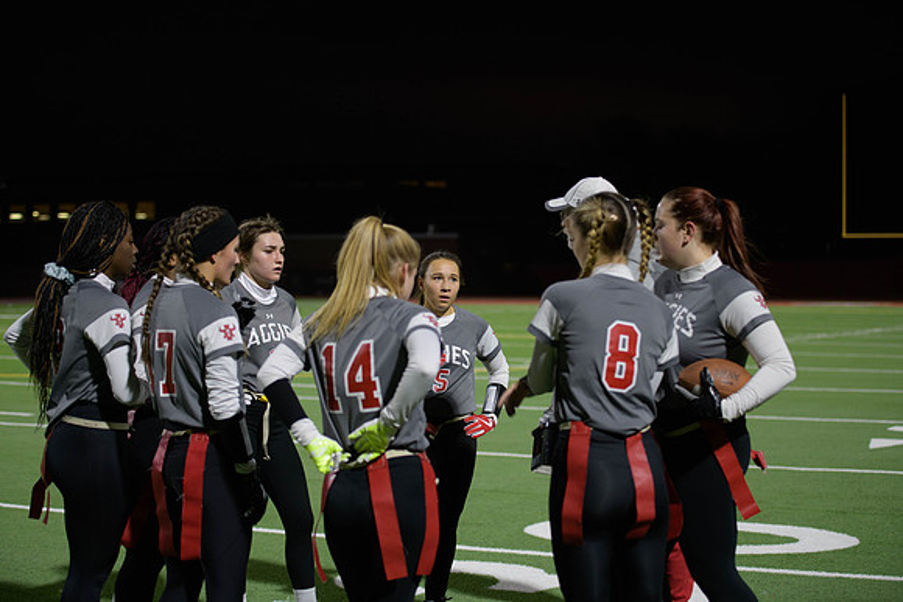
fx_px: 1882
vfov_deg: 18.2
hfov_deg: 27.0
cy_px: 301
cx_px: 452
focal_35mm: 75
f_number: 2.8
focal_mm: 75
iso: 720
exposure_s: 1/200
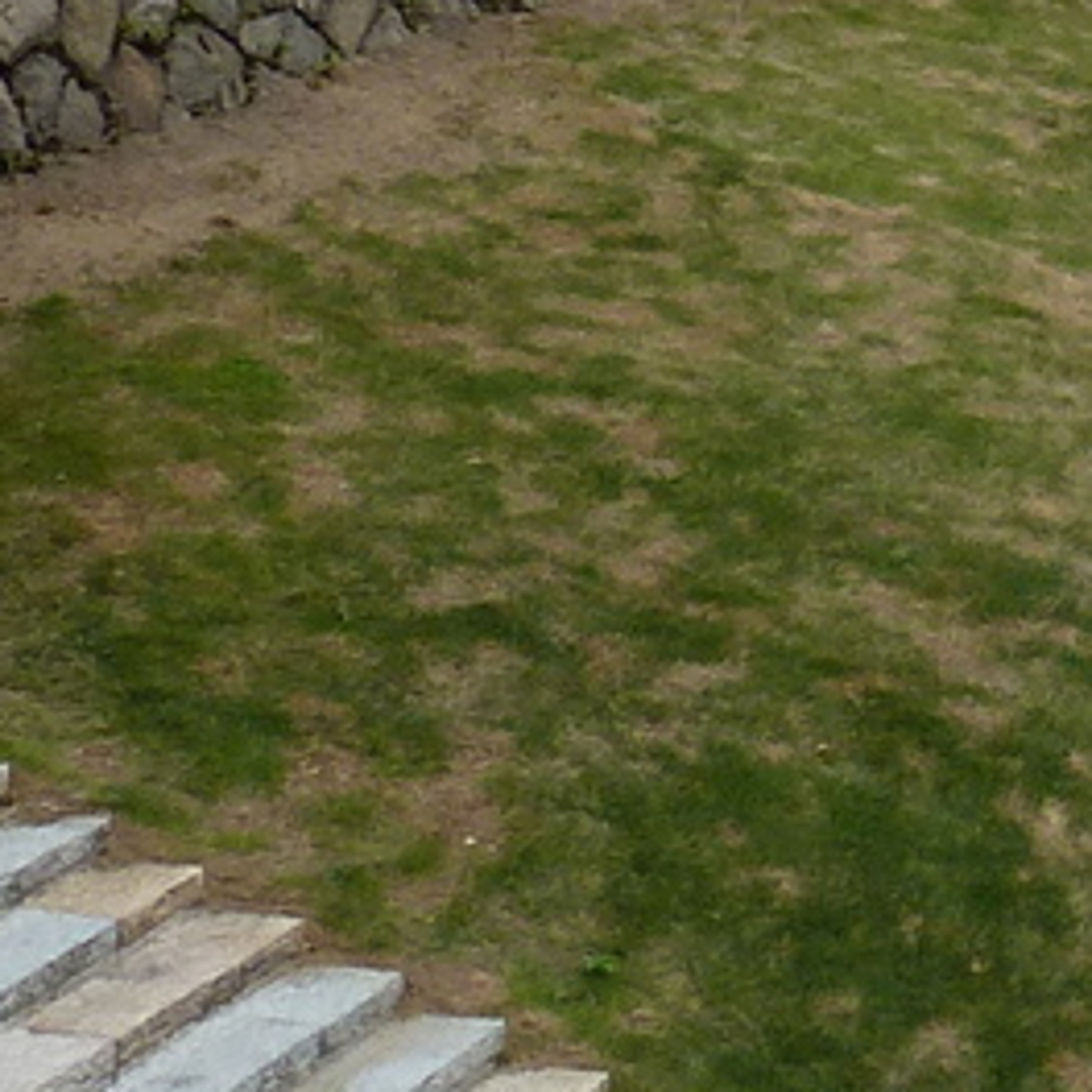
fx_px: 4783
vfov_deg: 12.4
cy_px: -542
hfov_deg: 12.2
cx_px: 1770
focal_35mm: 134
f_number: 5
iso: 80
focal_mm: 4.1
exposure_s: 1/400
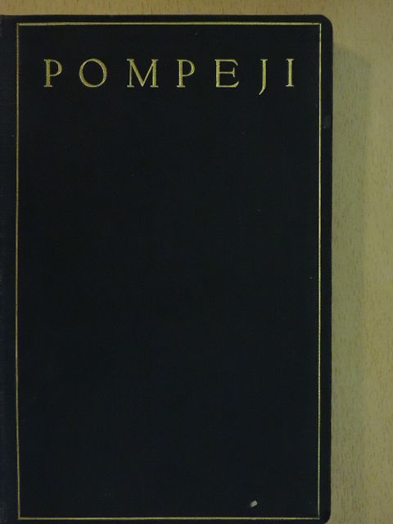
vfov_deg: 32.2
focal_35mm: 60
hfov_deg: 24.4
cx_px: 196
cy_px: 262
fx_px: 908
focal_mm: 10.7
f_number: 4.2
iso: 1600
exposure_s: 1/60
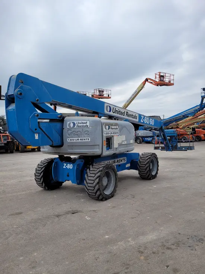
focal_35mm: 26
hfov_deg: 53.1
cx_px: 102
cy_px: 137
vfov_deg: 67.3
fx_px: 205
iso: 40
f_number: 1.8
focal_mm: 5.4
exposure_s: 1/2186
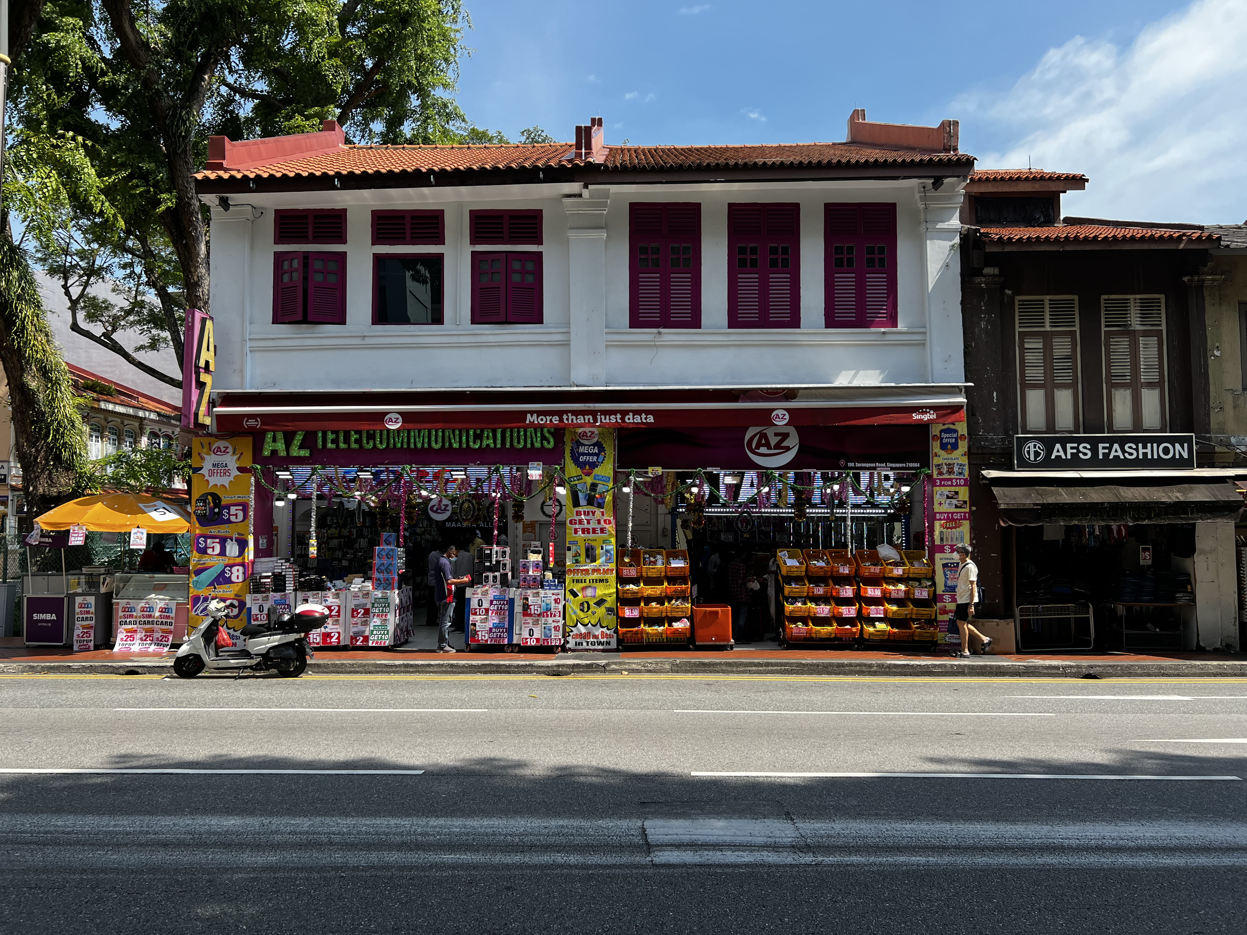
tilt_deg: +3.2
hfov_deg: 67.3
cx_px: 624
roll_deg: +0.1
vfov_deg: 53.1
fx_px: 937
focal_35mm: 26
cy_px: 468
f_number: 1.5
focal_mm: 5.7
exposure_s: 1/2208
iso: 50
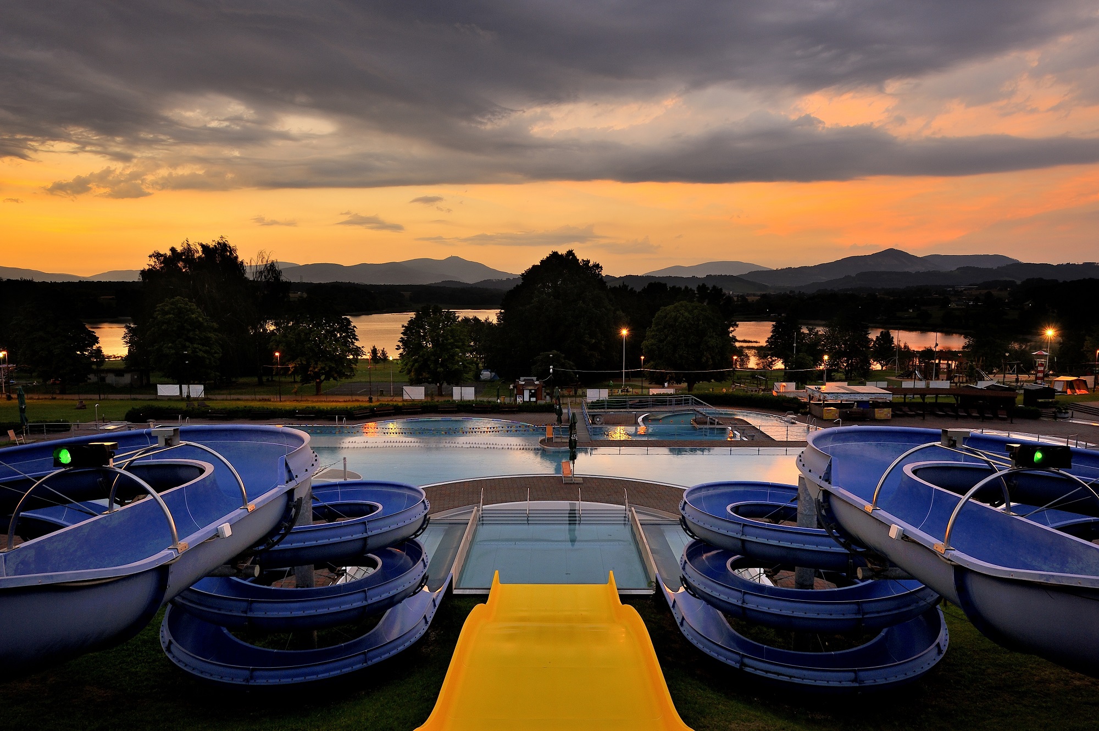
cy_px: 366
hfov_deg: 81.3
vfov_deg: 59.4
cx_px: 550
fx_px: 641
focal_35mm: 21
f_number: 11
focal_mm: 21
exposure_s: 1/2
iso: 200
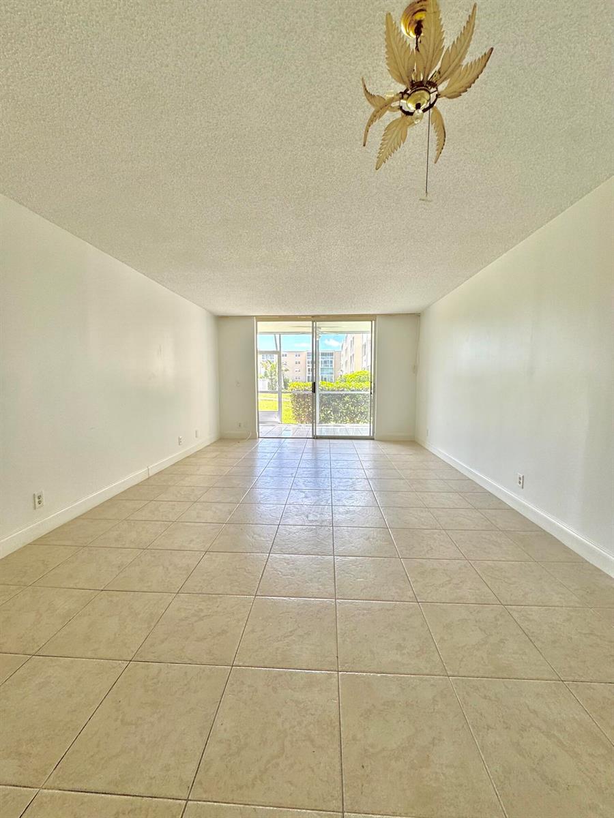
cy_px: 409
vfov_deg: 102.1
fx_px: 331
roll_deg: +0.7
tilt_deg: -4.6
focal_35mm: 14
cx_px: 307
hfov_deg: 85.7
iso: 40
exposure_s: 1/136
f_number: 2.2
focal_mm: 2.22
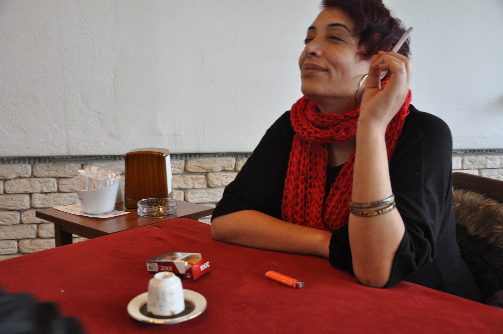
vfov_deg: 34.1
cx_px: 252
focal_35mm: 39
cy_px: 167
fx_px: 544
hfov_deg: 49.6
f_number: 4
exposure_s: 1/30
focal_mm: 26
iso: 1100
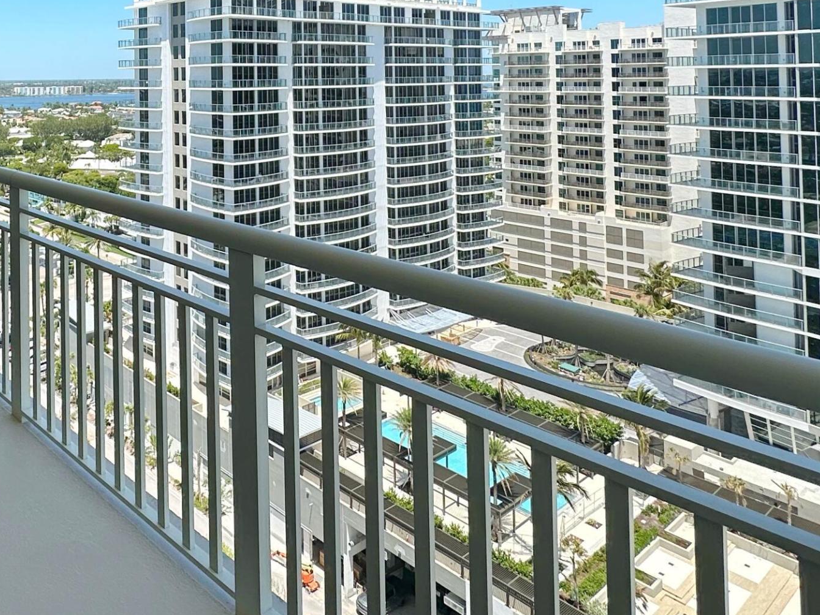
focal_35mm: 30
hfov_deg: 55.8
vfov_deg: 42.8
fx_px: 711
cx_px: 167
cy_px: 60
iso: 50
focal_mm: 2.22
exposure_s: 1/2053
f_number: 2.2
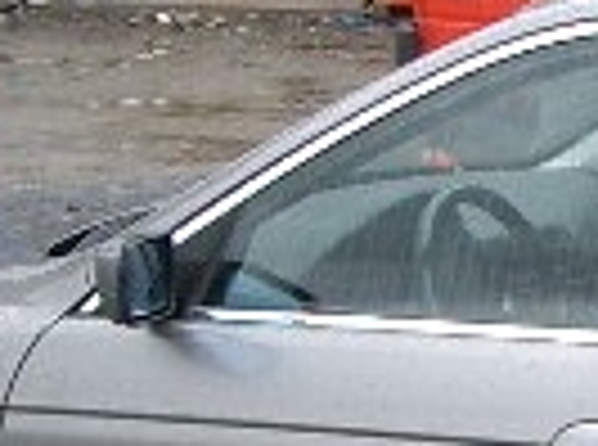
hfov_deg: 11.3
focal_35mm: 169
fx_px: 2912
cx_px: 890
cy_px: 563
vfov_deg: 8.6
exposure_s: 1/50
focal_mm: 5.8
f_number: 2.6
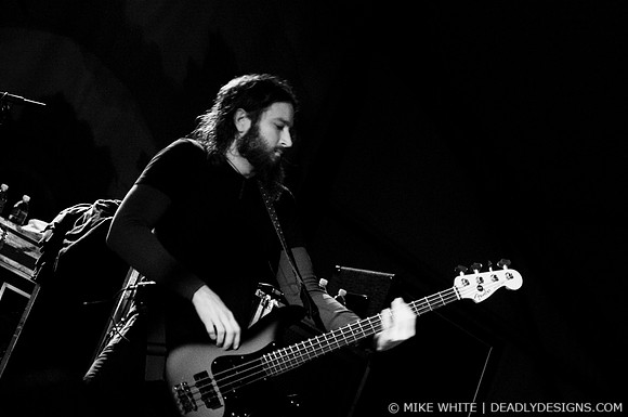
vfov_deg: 13.0
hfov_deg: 19.5
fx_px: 1829
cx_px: 314
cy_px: 208
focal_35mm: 105
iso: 800
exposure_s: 1/80
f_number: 2.8
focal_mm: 70
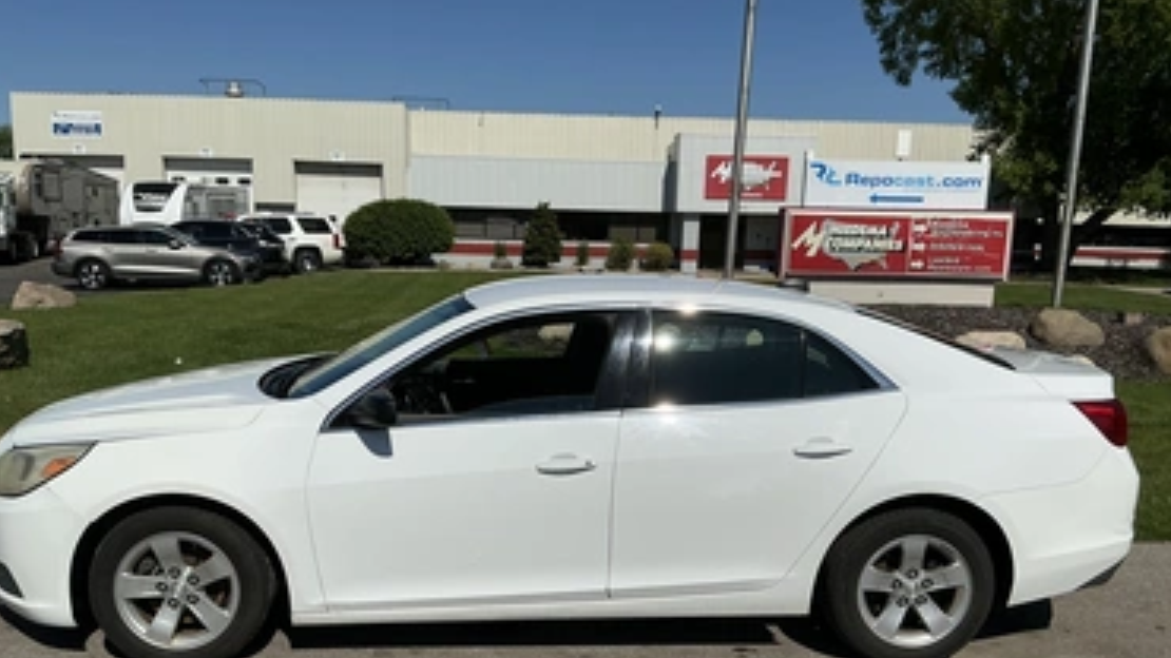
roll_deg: -1.7
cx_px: 570
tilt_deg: -10.9
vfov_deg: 35.2
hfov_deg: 59.5
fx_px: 1025
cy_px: 446
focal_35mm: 33
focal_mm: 3
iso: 25
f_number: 1.8
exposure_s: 1/5814
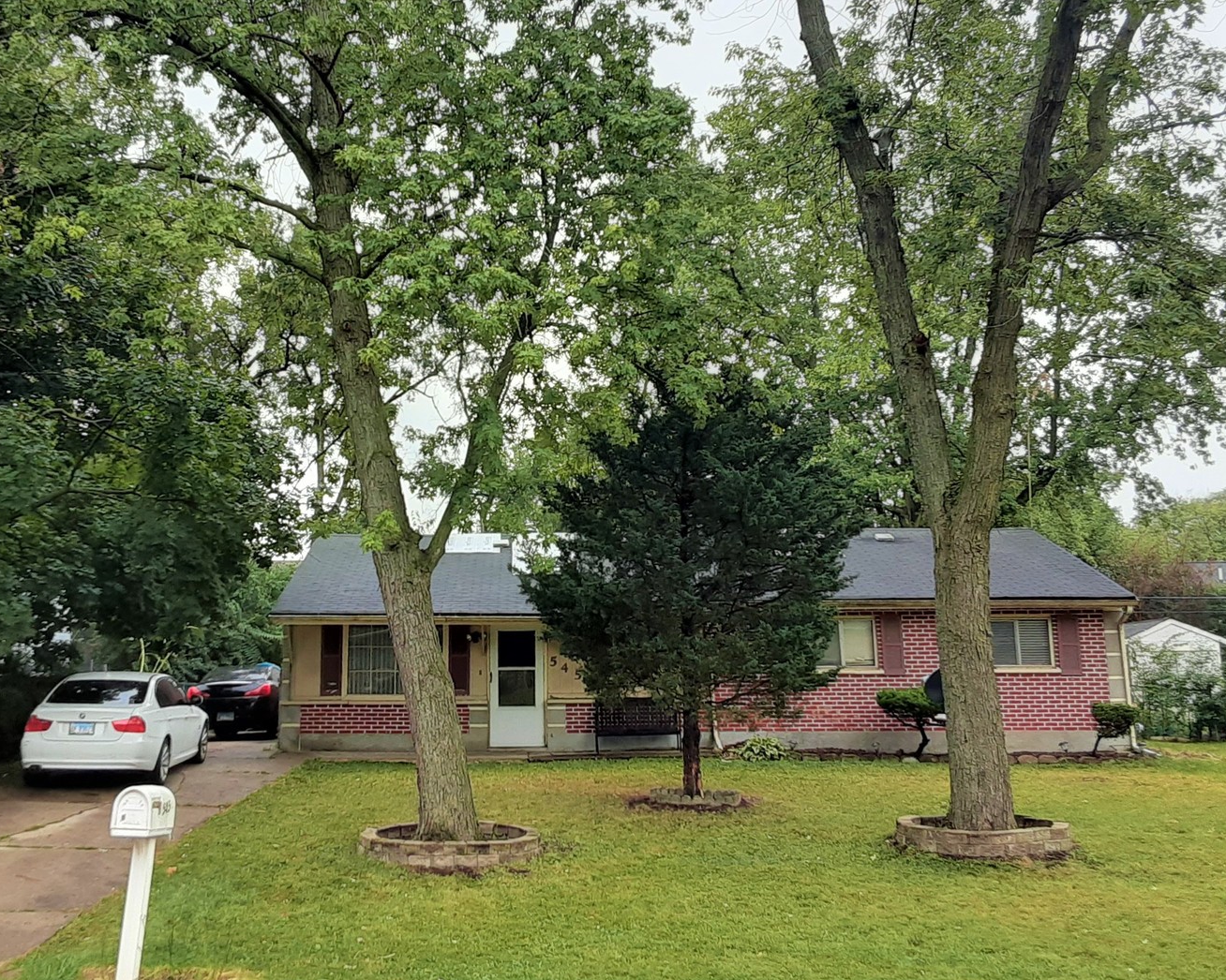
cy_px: 505
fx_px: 1052
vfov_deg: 50.0
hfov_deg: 60.4
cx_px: 666
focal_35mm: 29
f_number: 1.9
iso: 40
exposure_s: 1/147
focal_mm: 2.91
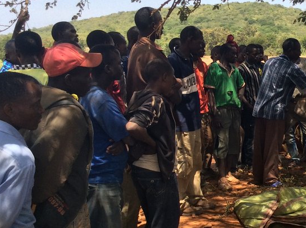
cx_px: 249
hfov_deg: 30.4
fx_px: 547
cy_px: 111
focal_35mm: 62
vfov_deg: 23.6
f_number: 2.4
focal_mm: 3.3
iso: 32
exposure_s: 1/590
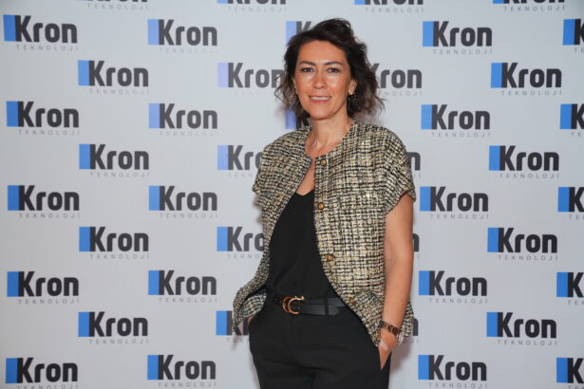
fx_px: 1135
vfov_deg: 19.5
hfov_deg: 28.8
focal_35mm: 70
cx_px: 292
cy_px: 194
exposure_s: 1/160
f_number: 4.5
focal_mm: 70
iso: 2000
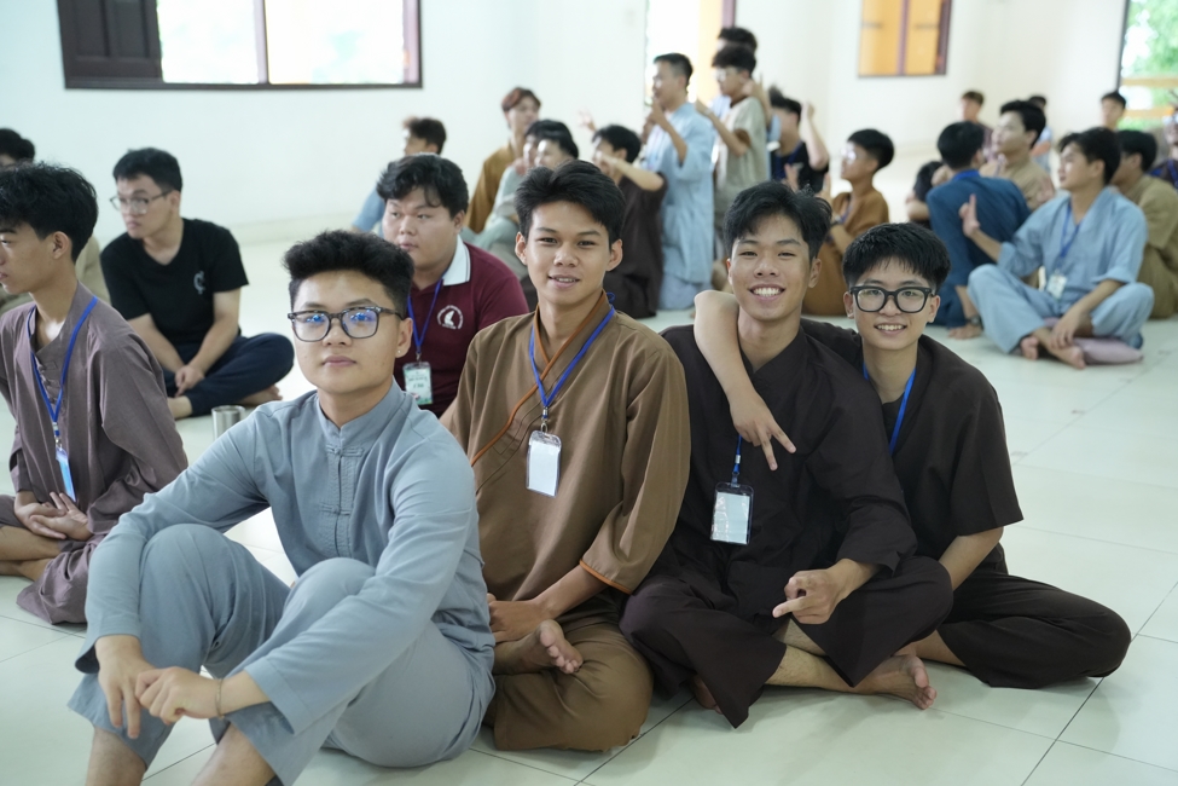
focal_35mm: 47
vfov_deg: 28.6
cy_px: 393
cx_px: 589
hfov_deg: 41.9
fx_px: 1538
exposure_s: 1/200
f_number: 2.8
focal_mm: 47
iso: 5000
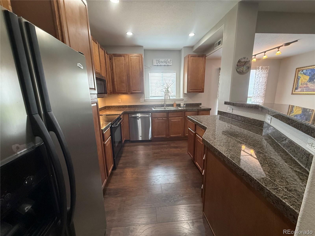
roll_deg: +1.0
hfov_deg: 102.1
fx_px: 127
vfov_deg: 85.7
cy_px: 118
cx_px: 158
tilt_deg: -11.9
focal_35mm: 14
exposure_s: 1/120
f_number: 2.2
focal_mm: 2.22
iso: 640
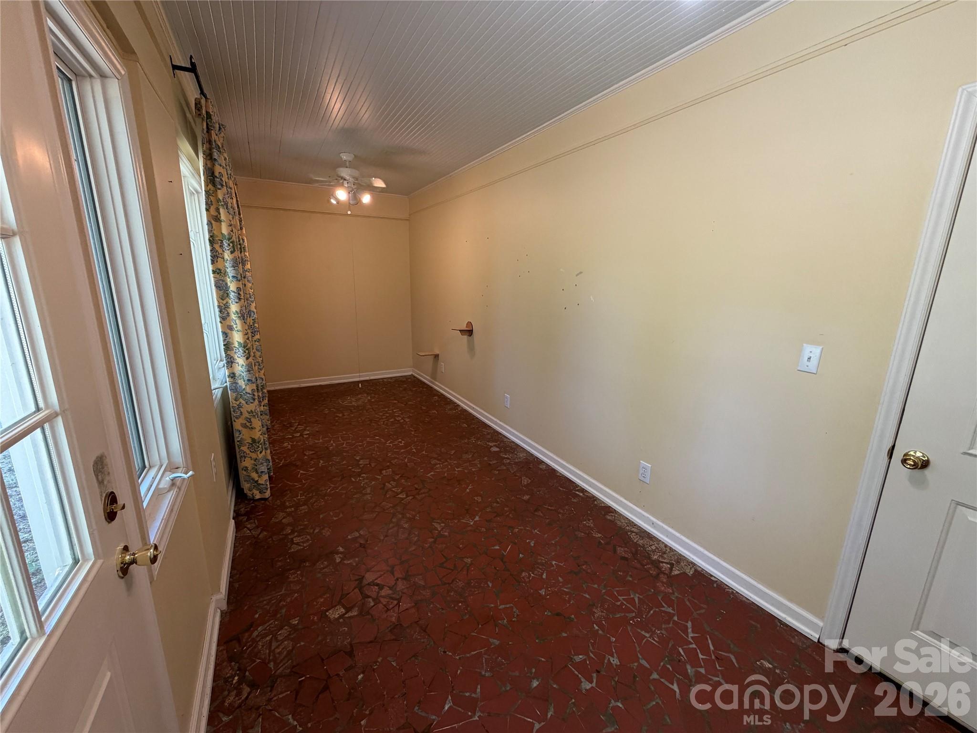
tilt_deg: -12.7
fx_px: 395
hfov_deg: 102.1
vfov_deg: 85.7
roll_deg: -0.7
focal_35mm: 14
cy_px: 366
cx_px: 488
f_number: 2.2
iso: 200
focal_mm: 2.22
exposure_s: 1/120
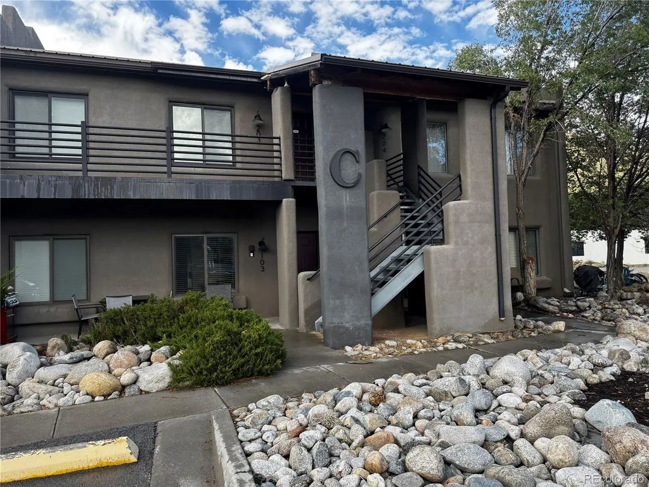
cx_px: 324
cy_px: 244
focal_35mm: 24
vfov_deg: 56.8
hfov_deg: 71.6
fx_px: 450
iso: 80
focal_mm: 6.76
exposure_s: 1/639
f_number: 1.78
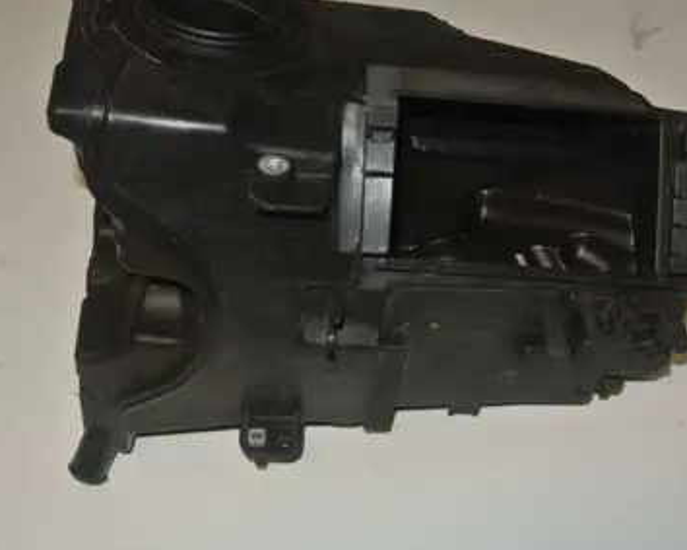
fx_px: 1016
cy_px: 222
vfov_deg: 30.2
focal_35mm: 50
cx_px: 357
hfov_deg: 37.3
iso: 200
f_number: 4
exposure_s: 1/60
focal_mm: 13.1
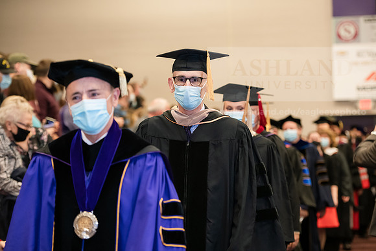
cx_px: 188
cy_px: 126
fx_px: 1170
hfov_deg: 18.3
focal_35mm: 112
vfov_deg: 12.2
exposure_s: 1/200
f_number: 3.5
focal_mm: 112
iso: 2000
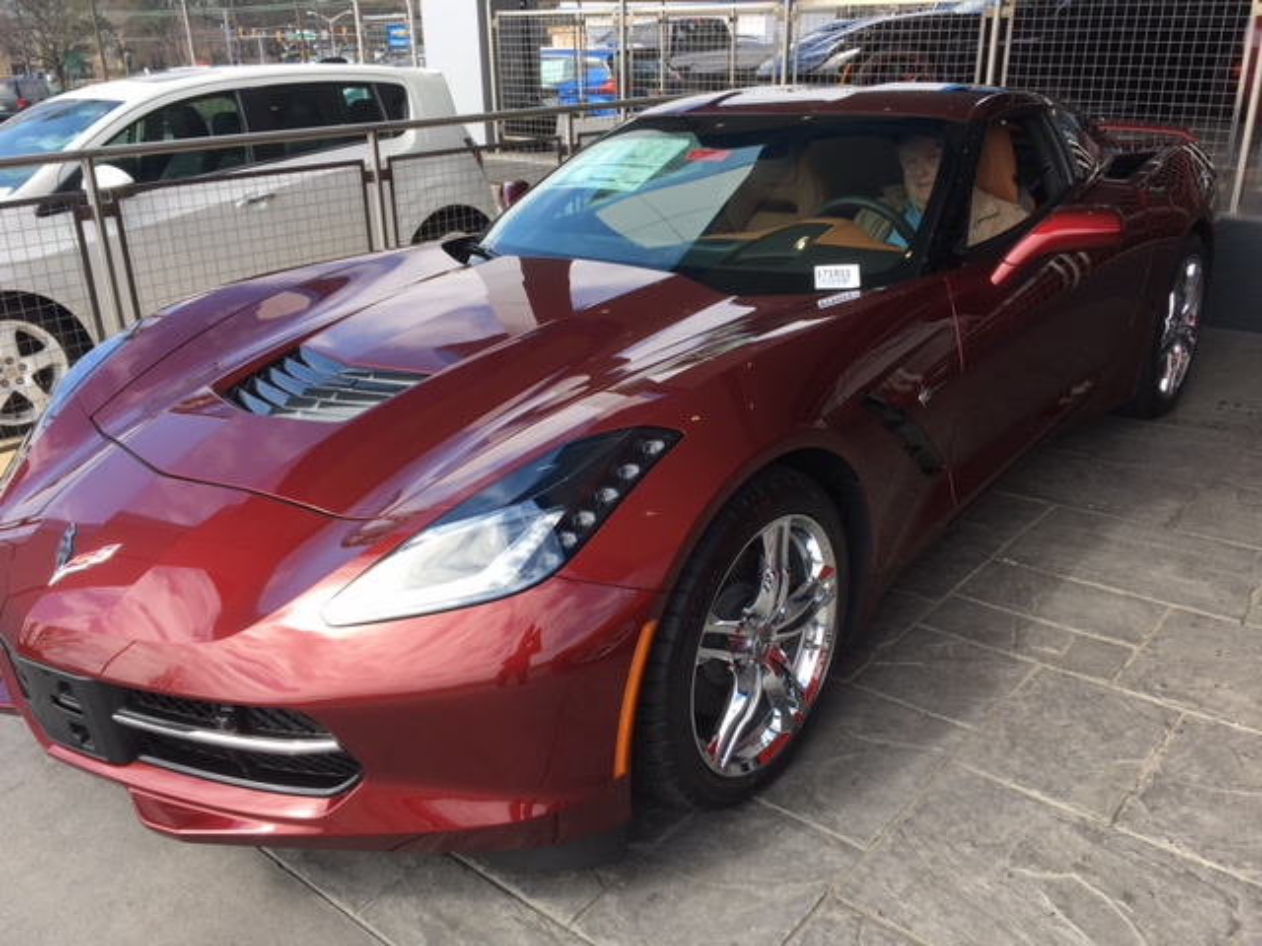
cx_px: 631
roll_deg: +1.3
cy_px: 473
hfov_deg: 61.7
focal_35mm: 29
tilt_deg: -22.9
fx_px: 1057
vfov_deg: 48.2
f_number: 2.2
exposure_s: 1/527
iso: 25
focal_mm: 4.15
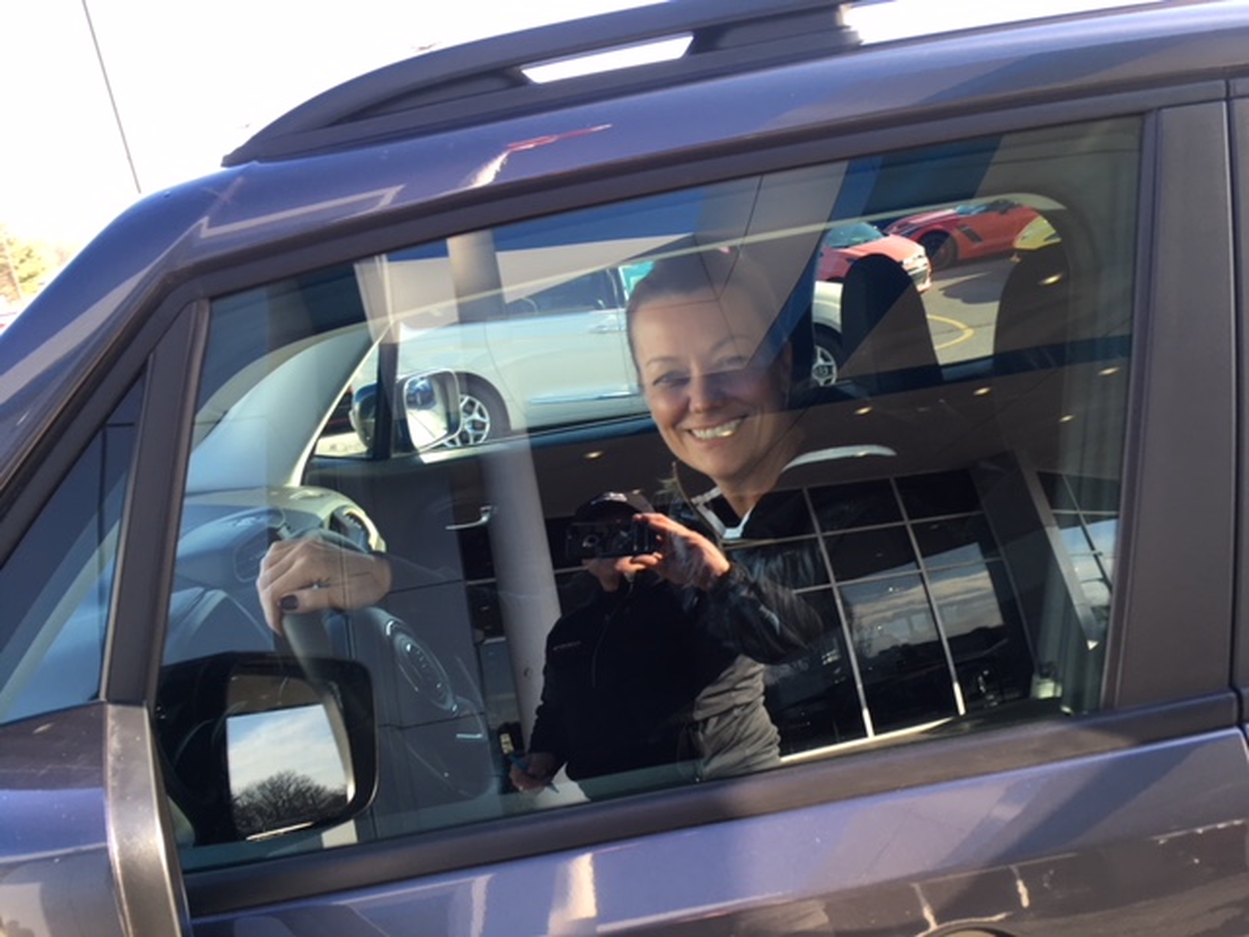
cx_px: 624
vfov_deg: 48.2
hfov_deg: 61.7
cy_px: 468
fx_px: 1046
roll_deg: +8.3
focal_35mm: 29
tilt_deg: -17.3
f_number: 2.2
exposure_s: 1/120
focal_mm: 4.15
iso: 32
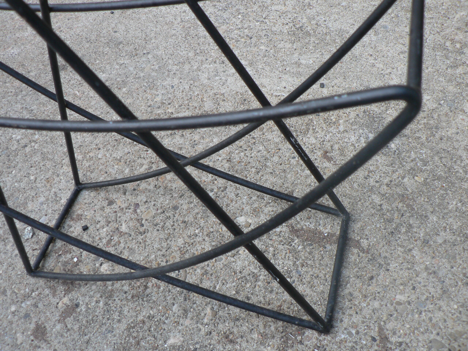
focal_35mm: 36
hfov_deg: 51.4
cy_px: 176
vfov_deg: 39.7
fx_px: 487
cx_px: 234
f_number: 2.8
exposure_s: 1/40
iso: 80
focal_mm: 6
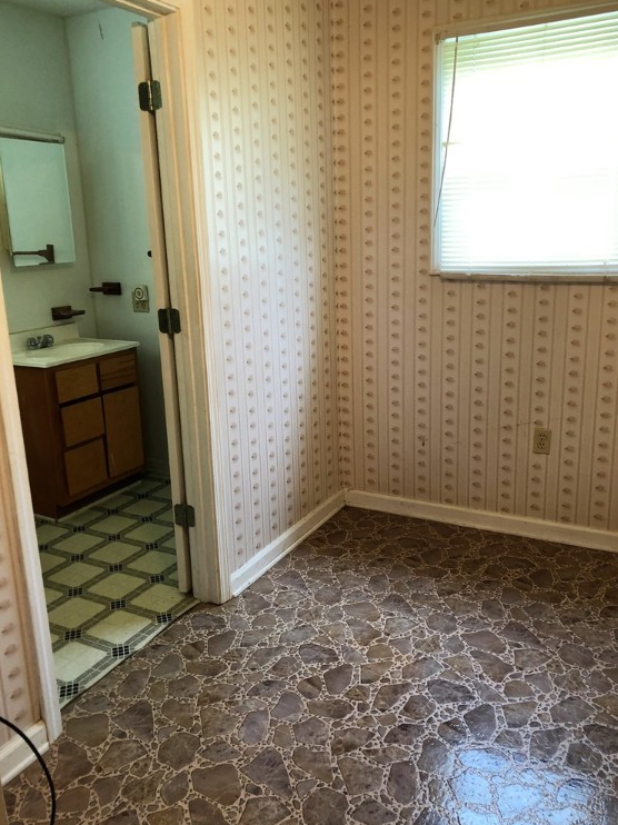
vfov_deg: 61.7
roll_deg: +2.6
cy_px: 405
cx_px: 313
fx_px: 691
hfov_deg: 48.2
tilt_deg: -13.6
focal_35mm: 29
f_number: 1.8
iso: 40
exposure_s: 1/20
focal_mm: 4
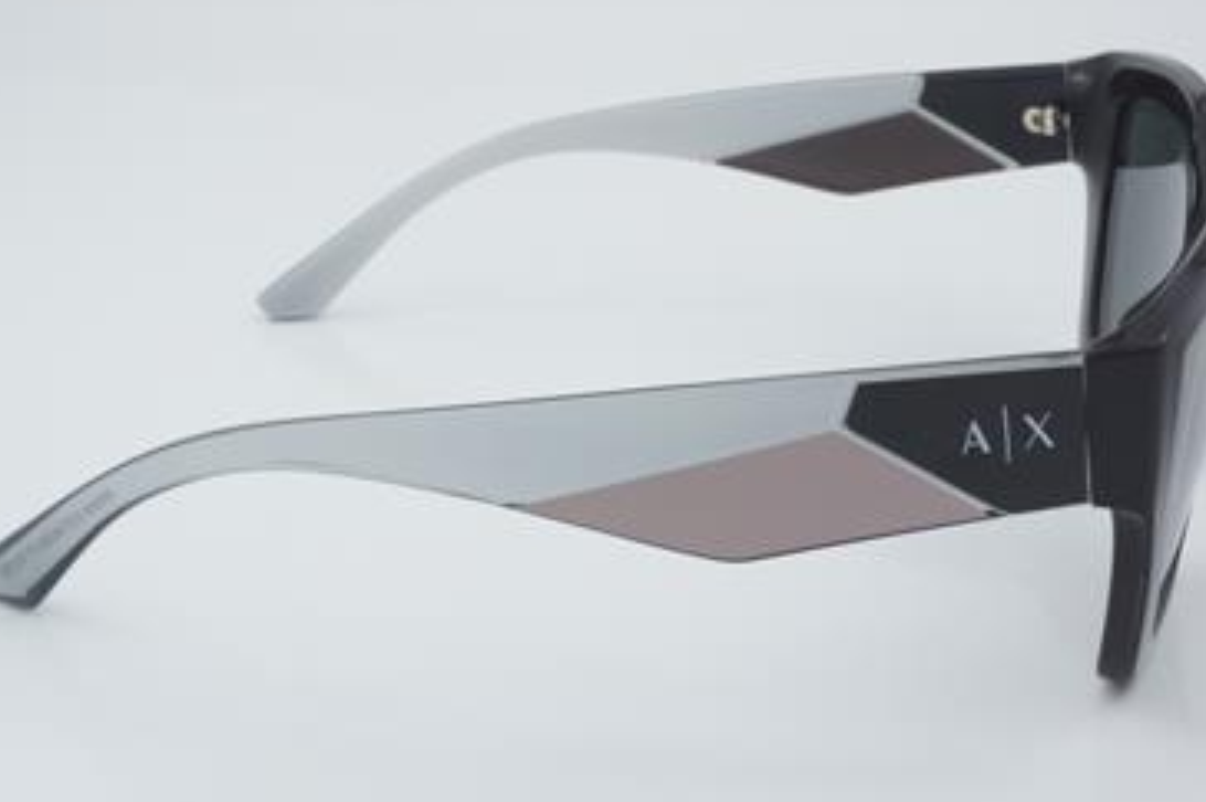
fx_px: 2209
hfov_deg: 30.5
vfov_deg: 20.6
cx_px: 610
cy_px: 394
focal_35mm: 66
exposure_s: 1/4
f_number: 32
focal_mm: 40
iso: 100
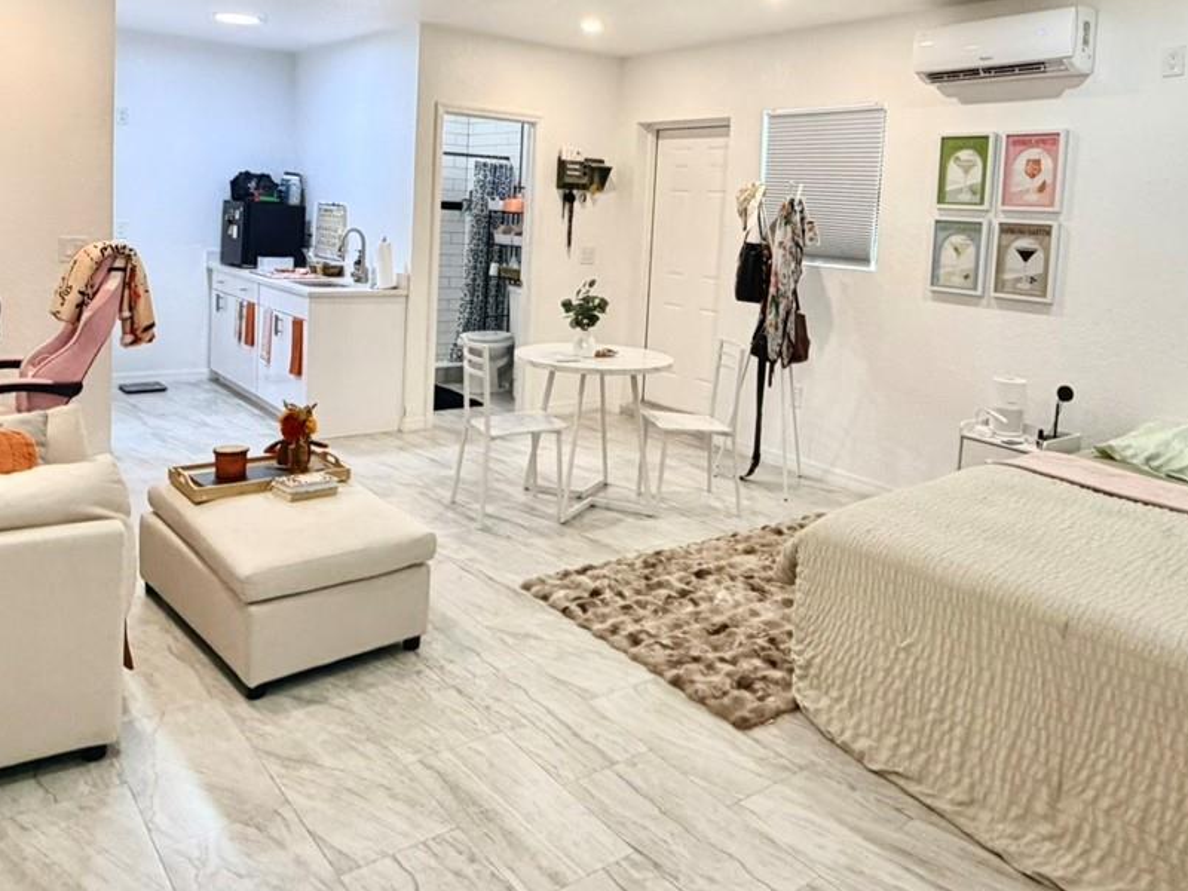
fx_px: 961
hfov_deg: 63.4
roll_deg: -2.5
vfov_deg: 48.8
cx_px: 616
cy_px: 285
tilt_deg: -4.7
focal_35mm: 28
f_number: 2.2
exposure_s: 1/60
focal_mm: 2.22
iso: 250
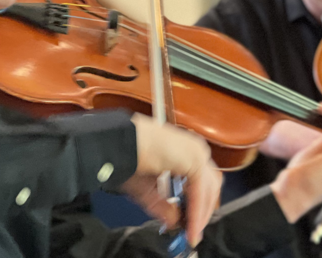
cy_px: 97
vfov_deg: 6.5
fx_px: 2258
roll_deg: +0.1
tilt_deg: -4.9
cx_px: 227
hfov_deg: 8.1
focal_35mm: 237
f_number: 2.8
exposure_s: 1/40
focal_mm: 9
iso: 320
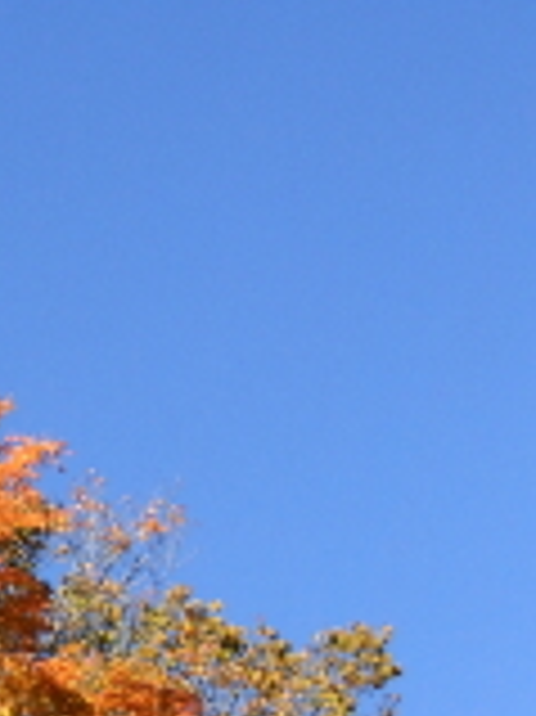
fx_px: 11267
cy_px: -171
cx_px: -1628
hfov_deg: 2.7
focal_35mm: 545
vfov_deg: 3.6
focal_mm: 60
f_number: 6.3
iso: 100
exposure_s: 1/160
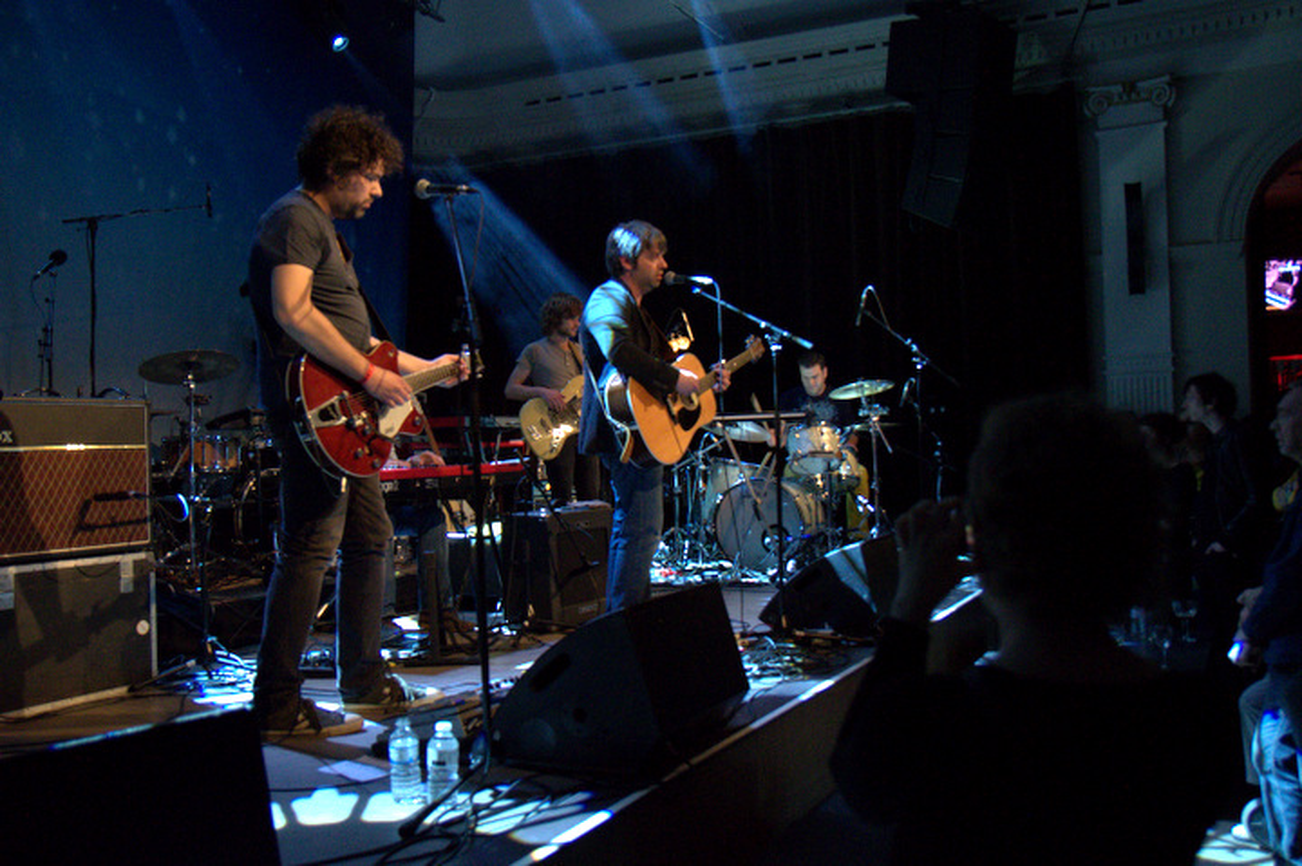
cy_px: 433
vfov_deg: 39.9
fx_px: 1193
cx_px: 651
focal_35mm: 33
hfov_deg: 57.3
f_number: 2.8
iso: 3200
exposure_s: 1/80
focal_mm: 22
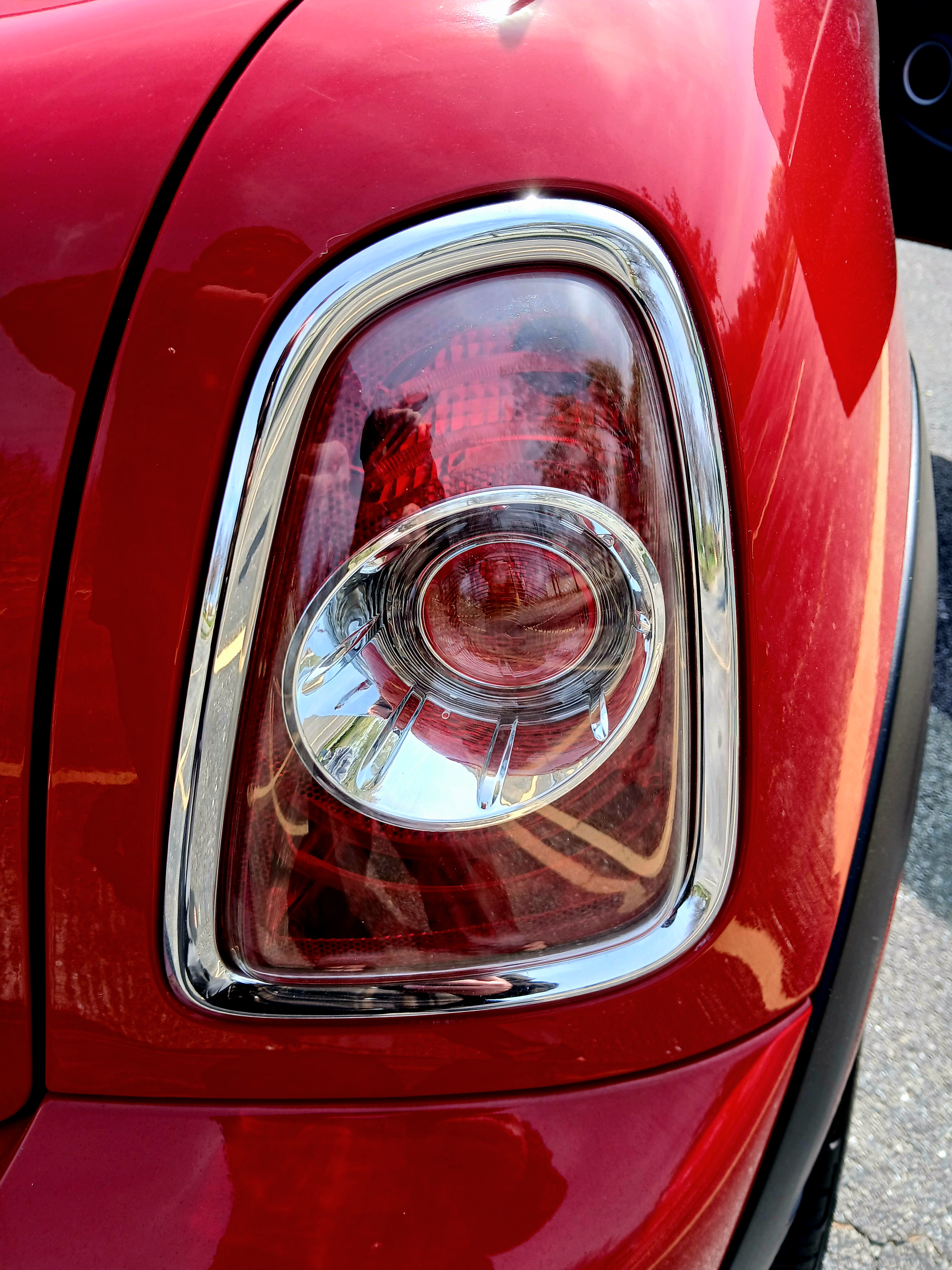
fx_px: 953
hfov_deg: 53.1
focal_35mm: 26
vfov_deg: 67.3
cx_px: 476
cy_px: 635
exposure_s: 1/217
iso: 20
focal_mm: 3.98
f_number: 1.8
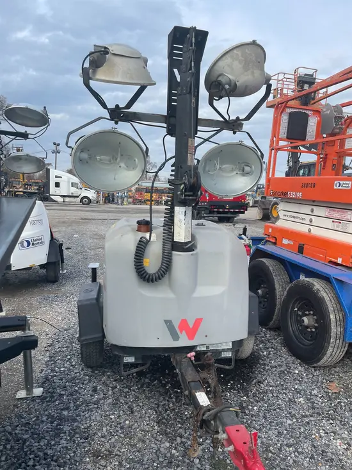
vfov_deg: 67.3
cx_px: 176
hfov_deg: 53.1
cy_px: 235
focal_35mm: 26
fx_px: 352
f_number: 1.6
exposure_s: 1/1825
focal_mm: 4.2
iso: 32
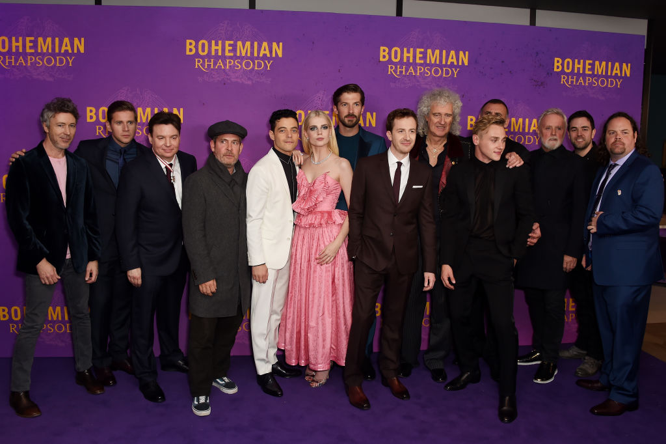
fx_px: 518
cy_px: 222
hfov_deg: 65.5
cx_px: 333
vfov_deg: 46.4
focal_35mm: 28
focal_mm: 28
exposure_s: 1/160
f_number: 6.3
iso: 1250
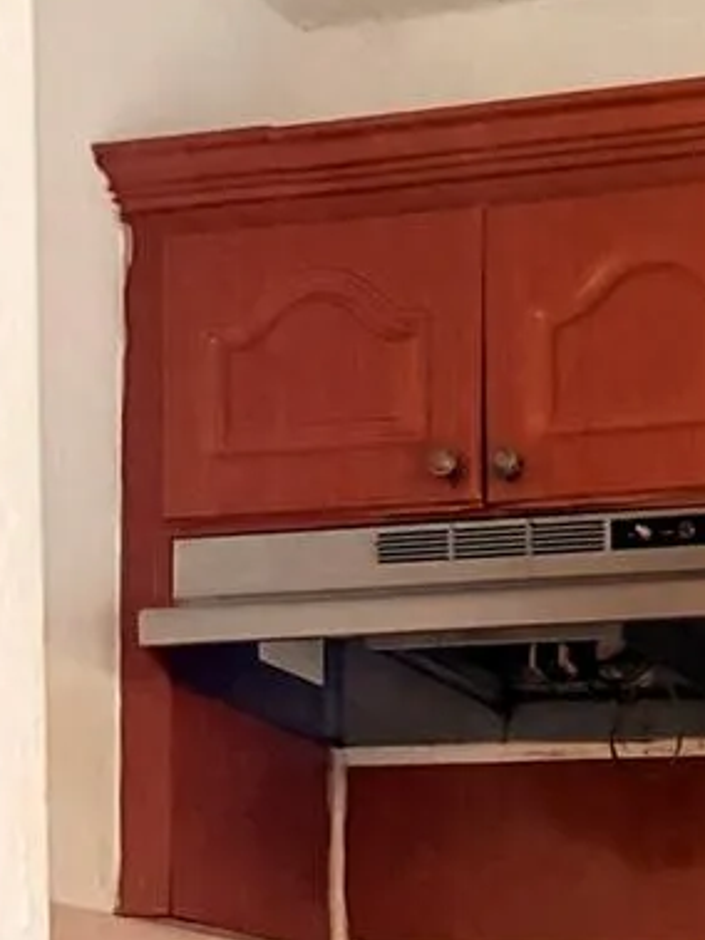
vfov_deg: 21.9
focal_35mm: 76
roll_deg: -1.2
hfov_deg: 17.5
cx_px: 1050
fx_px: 2065
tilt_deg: -4.3
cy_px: 1362
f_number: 1.78
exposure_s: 1/33
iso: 1000
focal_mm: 6.76
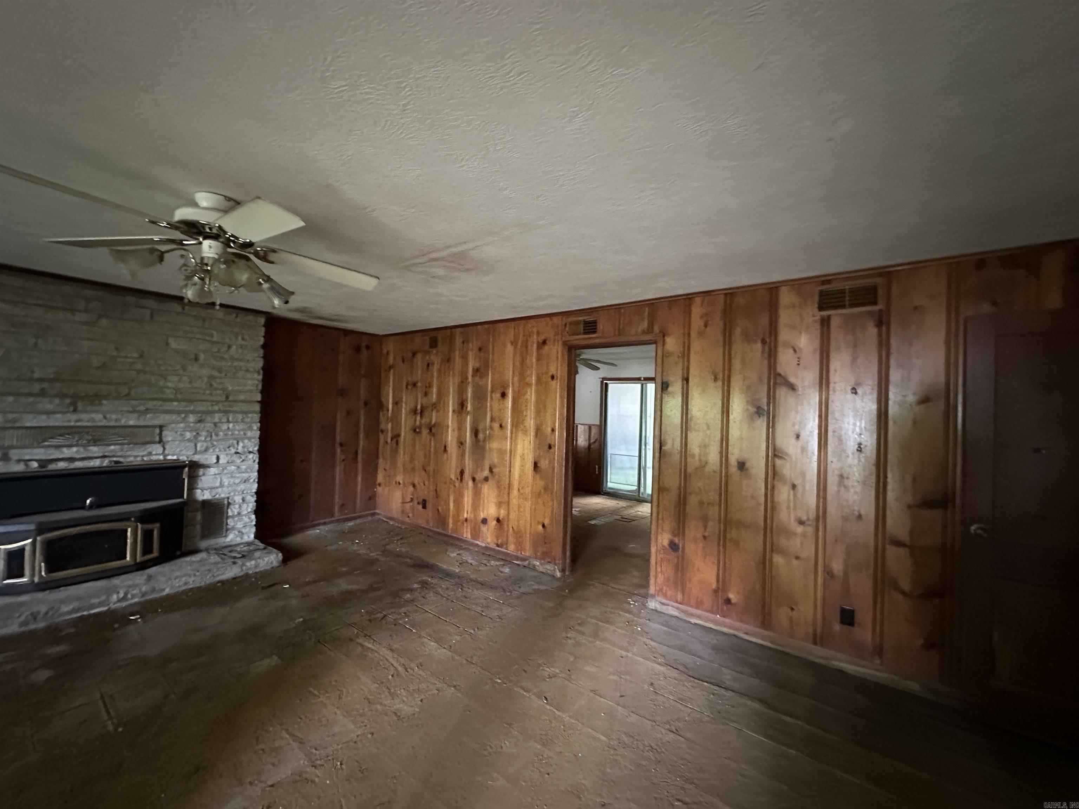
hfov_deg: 102.1
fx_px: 436
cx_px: 540
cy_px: 404
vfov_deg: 85.7
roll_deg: -2.1
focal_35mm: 14
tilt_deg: +2.2
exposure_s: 1/31
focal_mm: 2.22
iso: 1250
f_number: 2.2
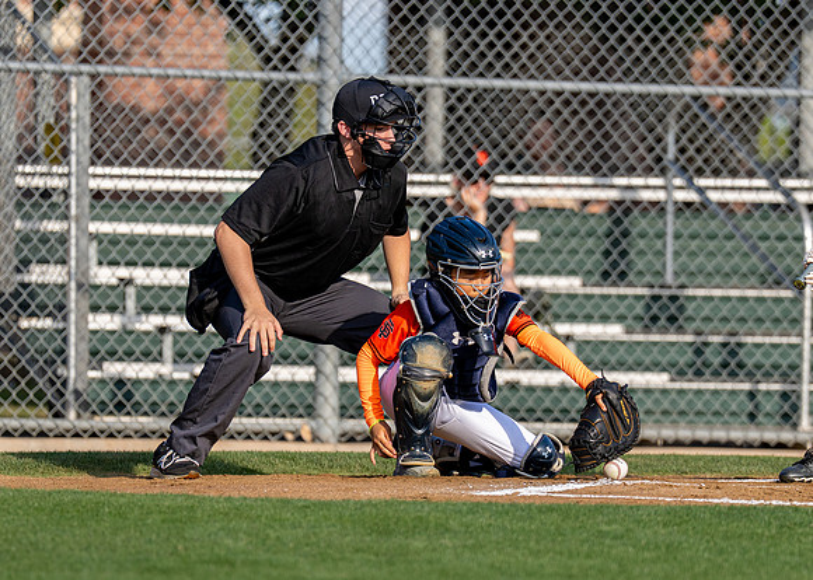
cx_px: 475
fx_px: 8851
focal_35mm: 383
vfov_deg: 3.8
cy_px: 351
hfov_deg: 5.3
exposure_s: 1/2000
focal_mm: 200
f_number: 2.8
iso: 160
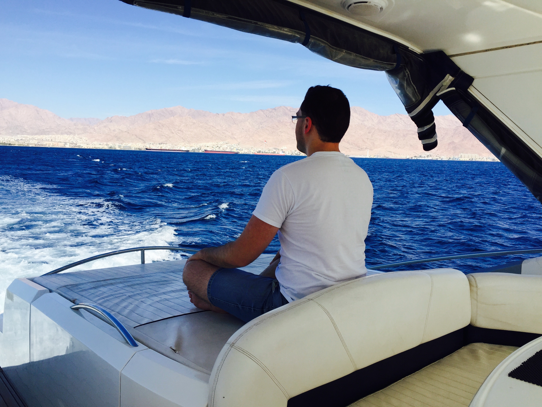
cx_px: 271
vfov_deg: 48.2
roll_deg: -1.8
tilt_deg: -6.3
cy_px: 204
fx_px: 454
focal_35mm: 29
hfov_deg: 61.7
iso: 32
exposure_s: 1/2326
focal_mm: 4.15
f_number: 2.2
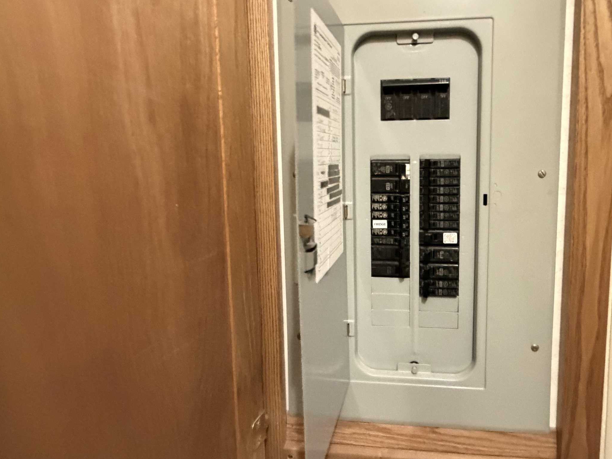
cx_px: 371
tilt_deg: -6.2
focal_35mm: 21
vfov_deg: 63.0
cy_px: 190
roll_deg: +0.4
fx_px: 371
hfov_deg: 78.0
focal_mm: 2.22
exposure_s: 1/40
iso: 1250
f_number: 2.2
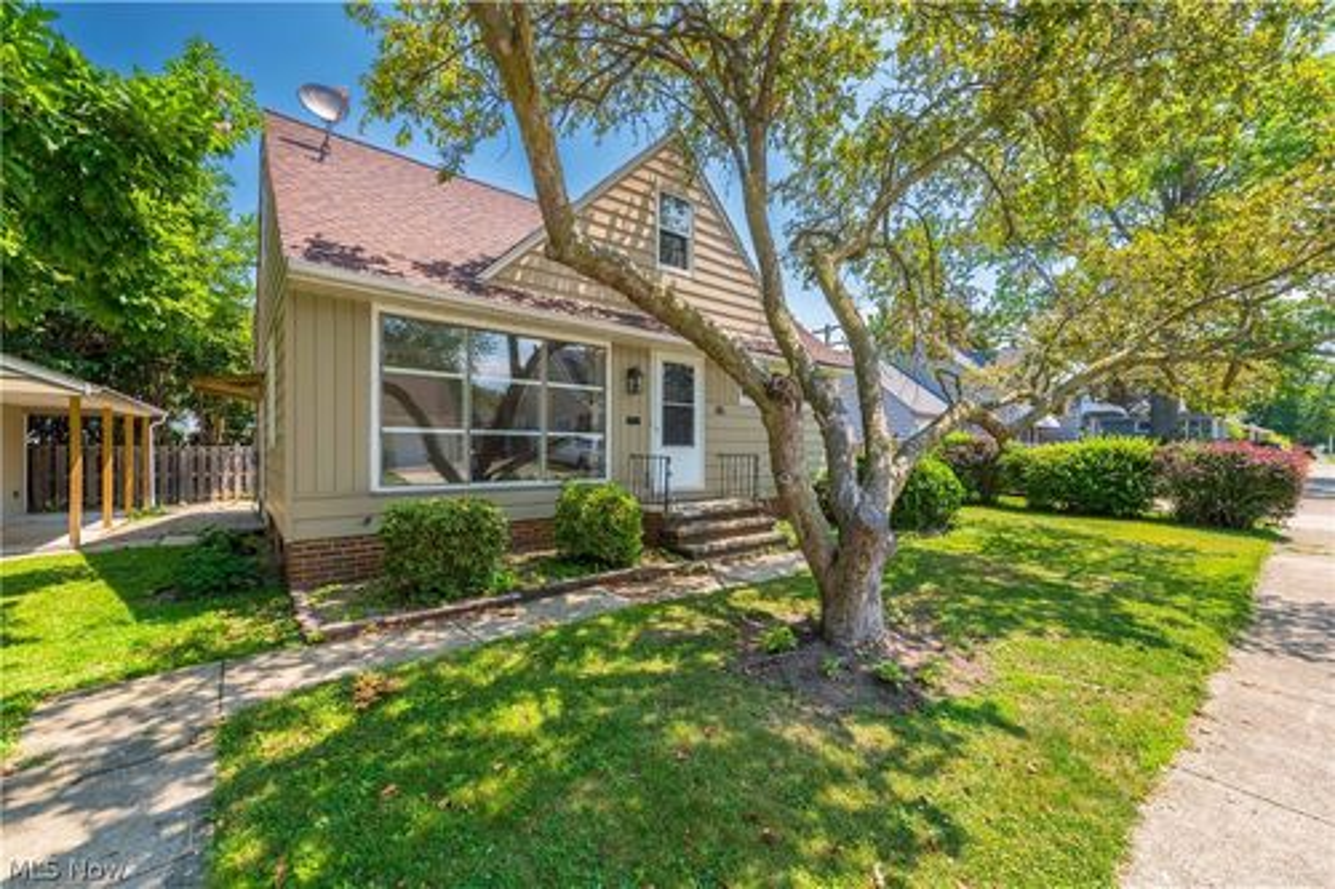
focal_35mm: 14
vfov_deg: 81.2
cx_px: 668
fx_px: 519
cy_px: 444
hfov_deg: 104.3
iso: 200
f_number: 9
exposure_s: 1/250
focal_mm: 14
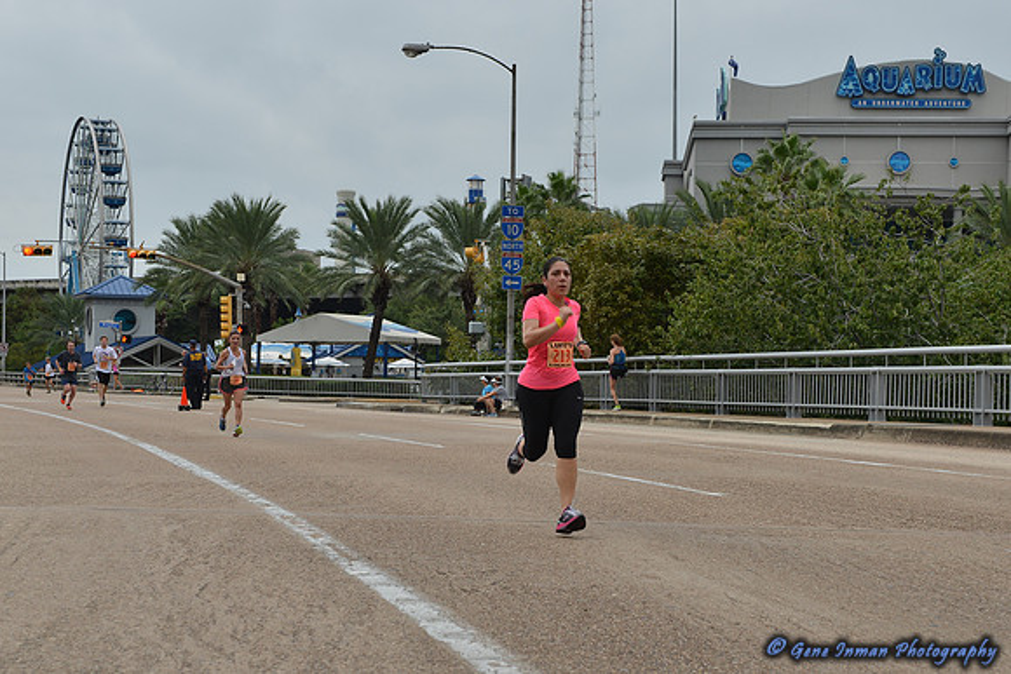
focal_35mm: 44
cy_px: 337
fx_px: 1236
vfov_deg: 30.5
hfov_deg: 44.5
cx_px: 506
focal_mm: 44
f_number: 5.6
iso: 140
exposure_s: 1/160
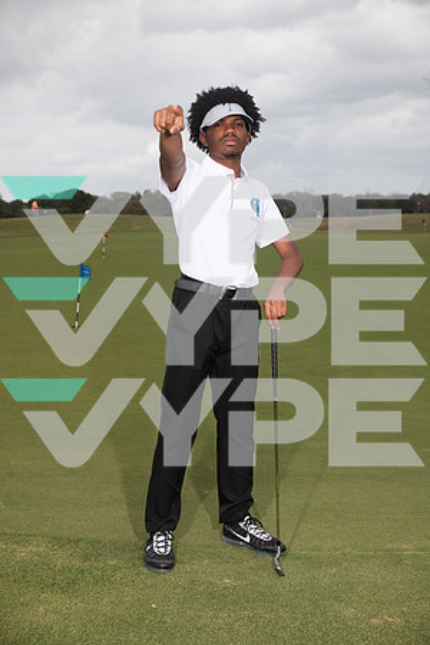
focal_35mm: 56
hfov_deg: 24.2
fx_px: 1003
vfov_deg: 35.6
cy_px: 322
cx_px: 215
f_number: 6.3
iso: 100
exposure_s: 1/320
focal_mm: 56
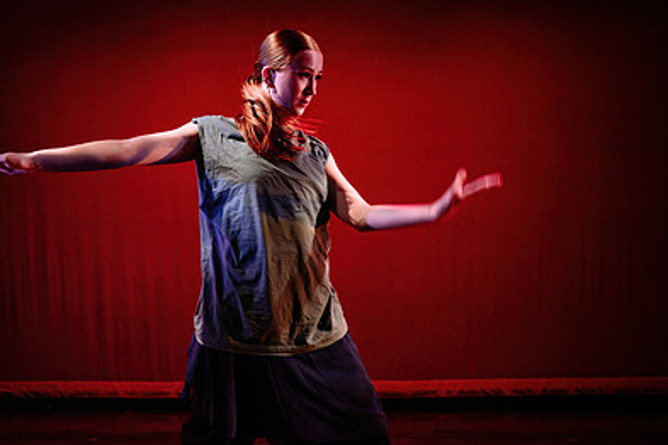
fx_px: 835
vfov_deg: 29.3
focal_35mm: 45
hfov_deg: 42.7
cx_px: 198
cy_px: 350
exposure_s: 1/300
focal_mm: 25.5
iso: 1600
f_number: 2.8
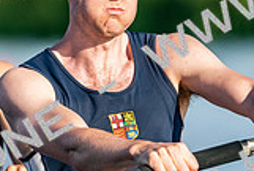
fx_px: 10157
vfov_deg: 1.0
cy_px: 96
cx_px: 27
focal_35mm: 1437
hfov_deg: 1.4
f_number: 4.5
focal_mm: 400
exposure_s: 1/2500
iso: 320
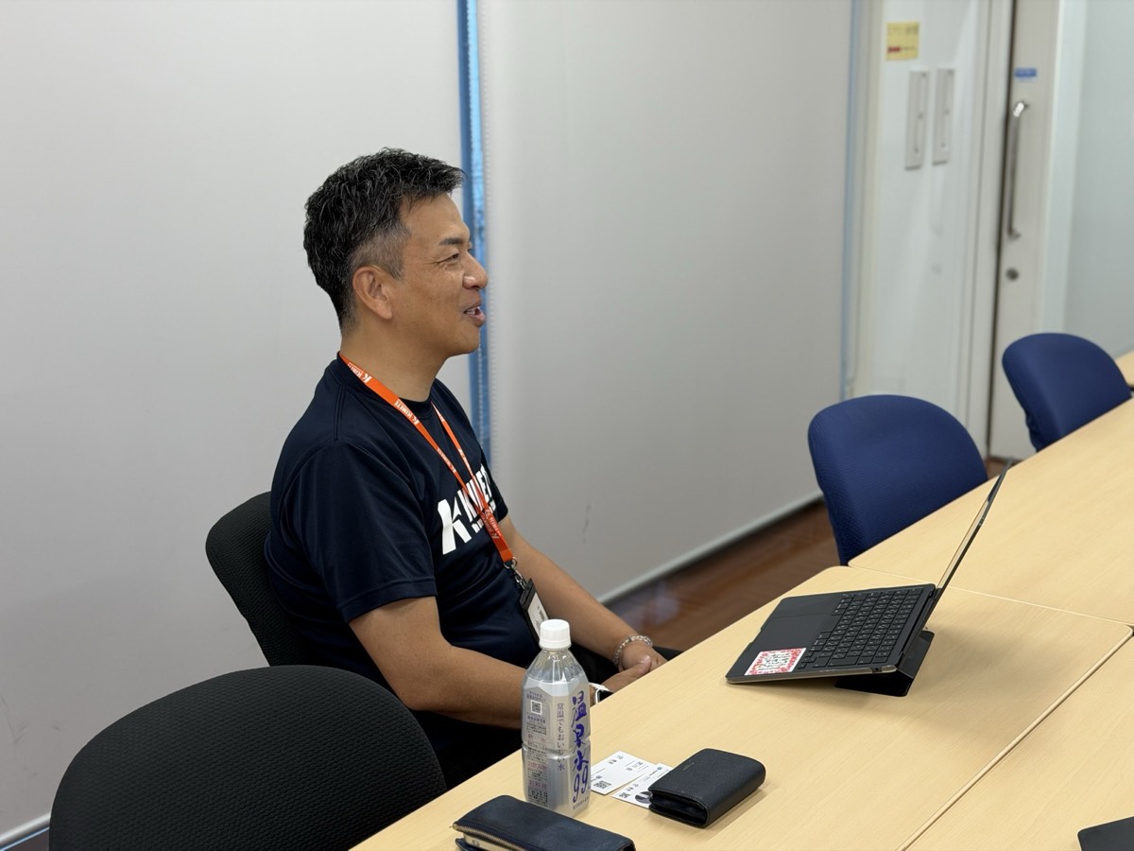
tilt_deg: -15.0
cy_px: 426
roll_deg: +1.1
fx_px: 1572
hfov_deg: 39.7
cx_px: 567
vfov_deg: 30.3
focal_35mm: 48
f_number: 1.78
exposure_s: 1/121
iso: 50
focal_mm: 6.76
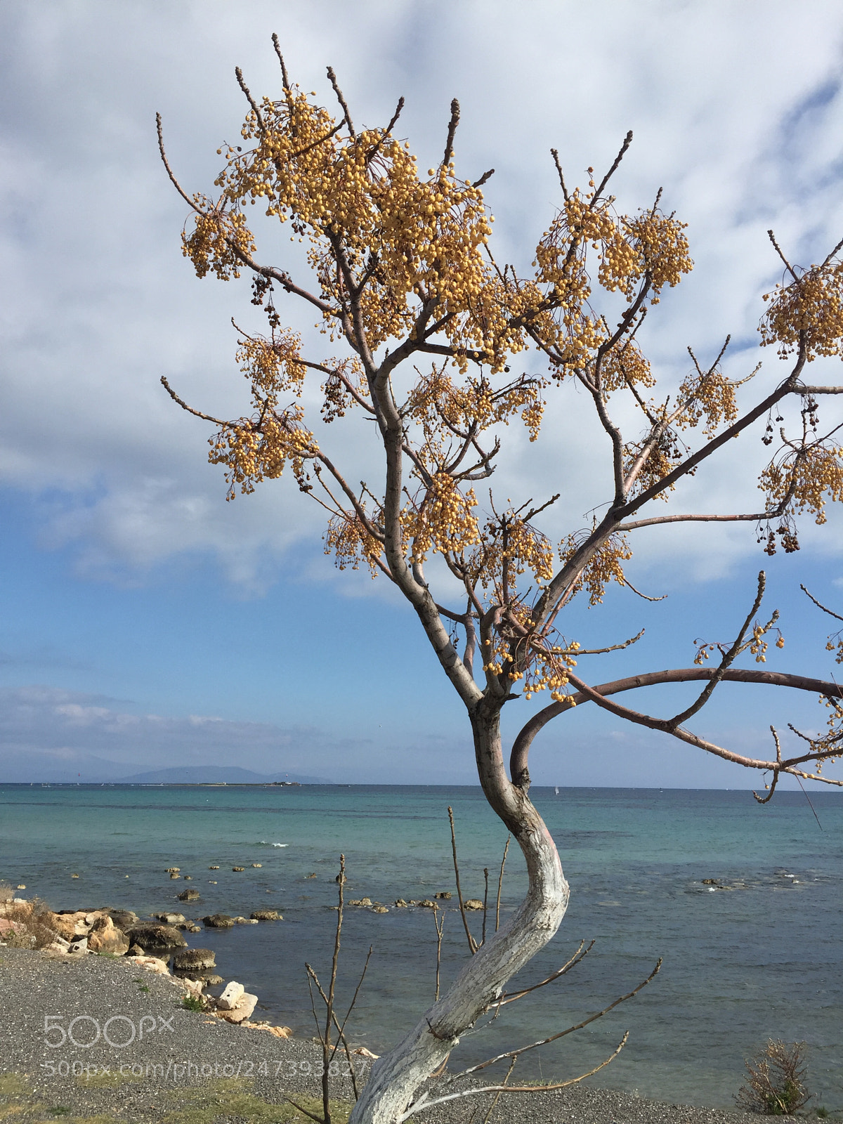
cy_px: 562
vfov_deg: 61.7
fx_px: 942
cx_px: 422
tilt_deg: +13.1
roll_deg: -0.5
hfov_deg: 48.2
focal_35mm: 29
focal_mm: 4.15
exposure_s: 1/3049
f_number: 2.2
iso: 32
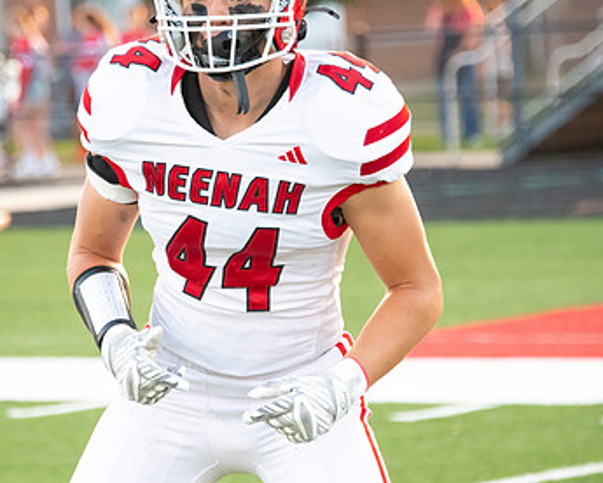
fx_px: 5639
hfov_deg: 6.1
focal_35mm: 316
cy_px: 263
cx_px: 213
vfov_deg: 4.9
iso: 4000
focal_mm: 200
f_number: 5.6
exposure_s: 1/800
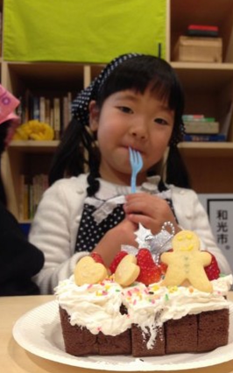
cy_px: 186
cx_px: 145
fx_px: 376
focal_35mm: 37
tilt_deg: +3.8
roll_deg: -0.3
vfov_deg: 52.8
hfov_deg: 34.2
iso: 160
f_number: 2.4
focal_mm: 4.12
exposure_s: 1/20
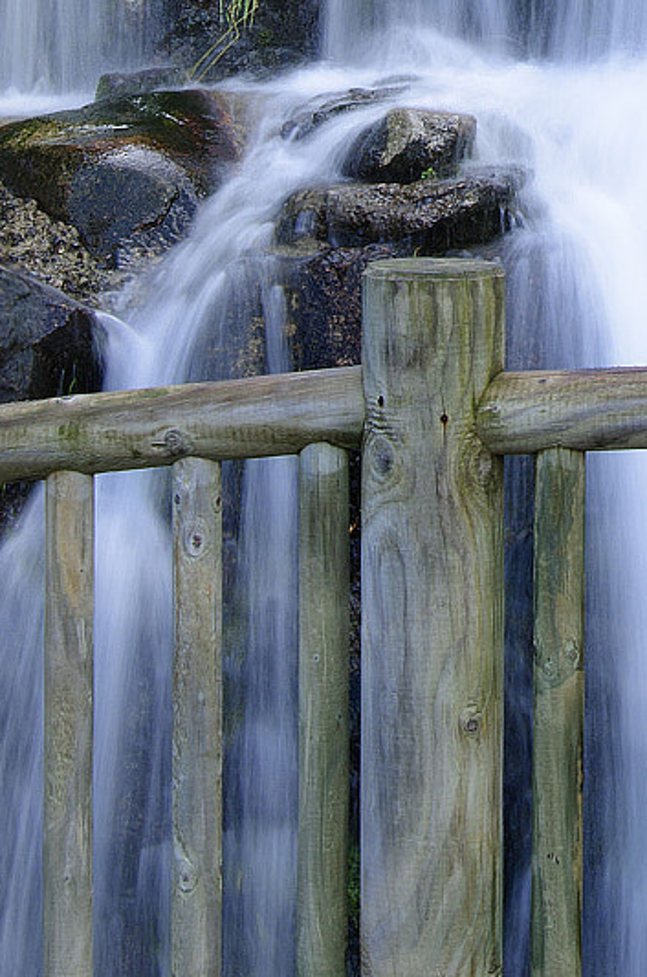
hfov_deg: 8.9
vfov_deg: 13.2
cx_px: 582
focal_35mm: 153
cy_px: -134
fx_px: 4143
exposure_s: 1/3
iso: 100
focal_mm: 34
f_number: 29
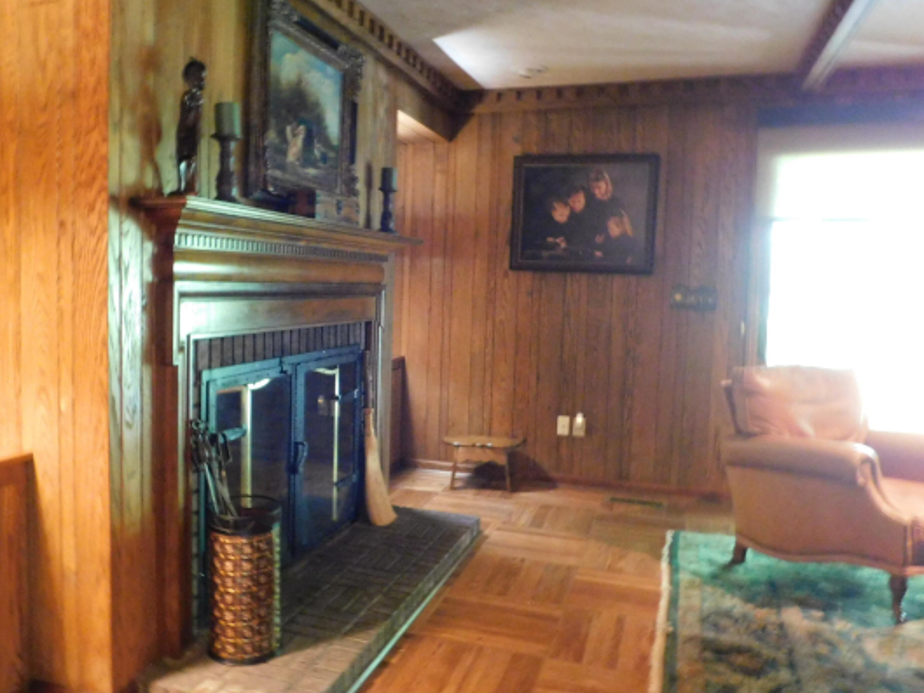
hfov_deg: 61.3
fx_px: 774
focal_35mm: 29
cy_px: 326
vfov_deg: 48.2
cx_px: 383
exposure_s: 1/3
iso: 800
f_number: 3
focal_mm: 4
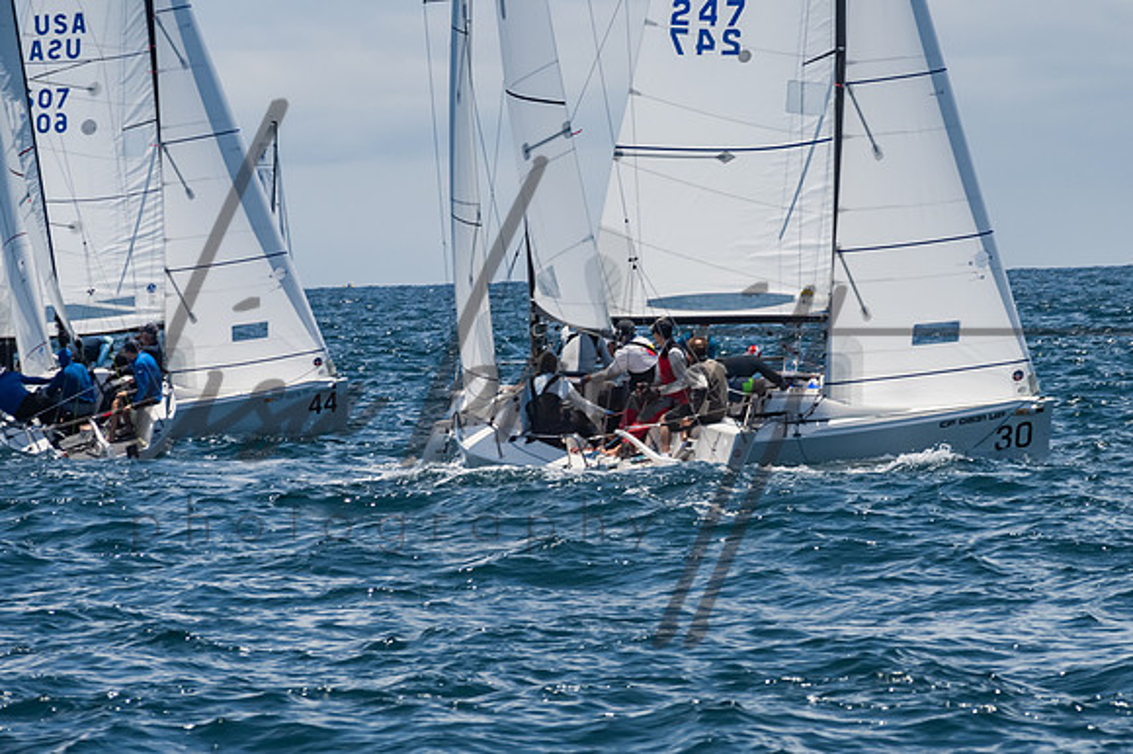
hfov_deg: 6.5
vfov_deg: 4.4
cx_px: 566
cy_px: 377
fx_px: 9908
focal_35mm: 315
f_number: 14
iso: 640
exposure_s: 1/1250
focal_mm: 210
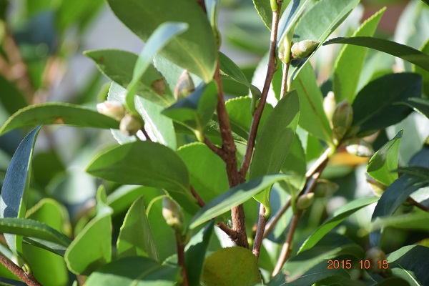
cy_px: 143
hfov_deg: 10.2
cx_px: 214
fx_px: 2413
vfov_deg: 6.8
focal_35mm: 202
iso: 320
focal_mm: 135
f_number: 8
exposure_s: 1/250
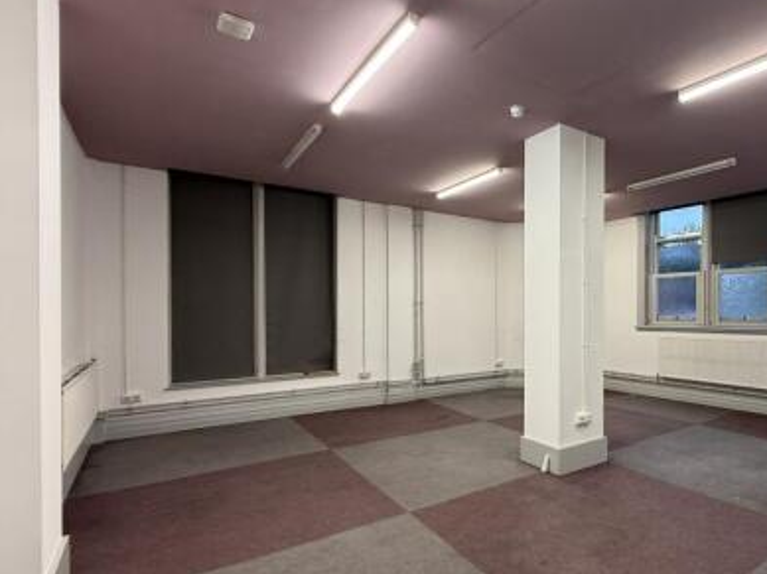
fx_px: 465
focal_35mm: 21
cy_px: 315
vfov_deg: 63.2
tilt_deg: -1.6
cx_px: 541
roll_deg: +1.2
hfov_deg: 75.2
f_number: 2.2
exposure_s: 1/100
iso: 160
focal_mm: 2.22
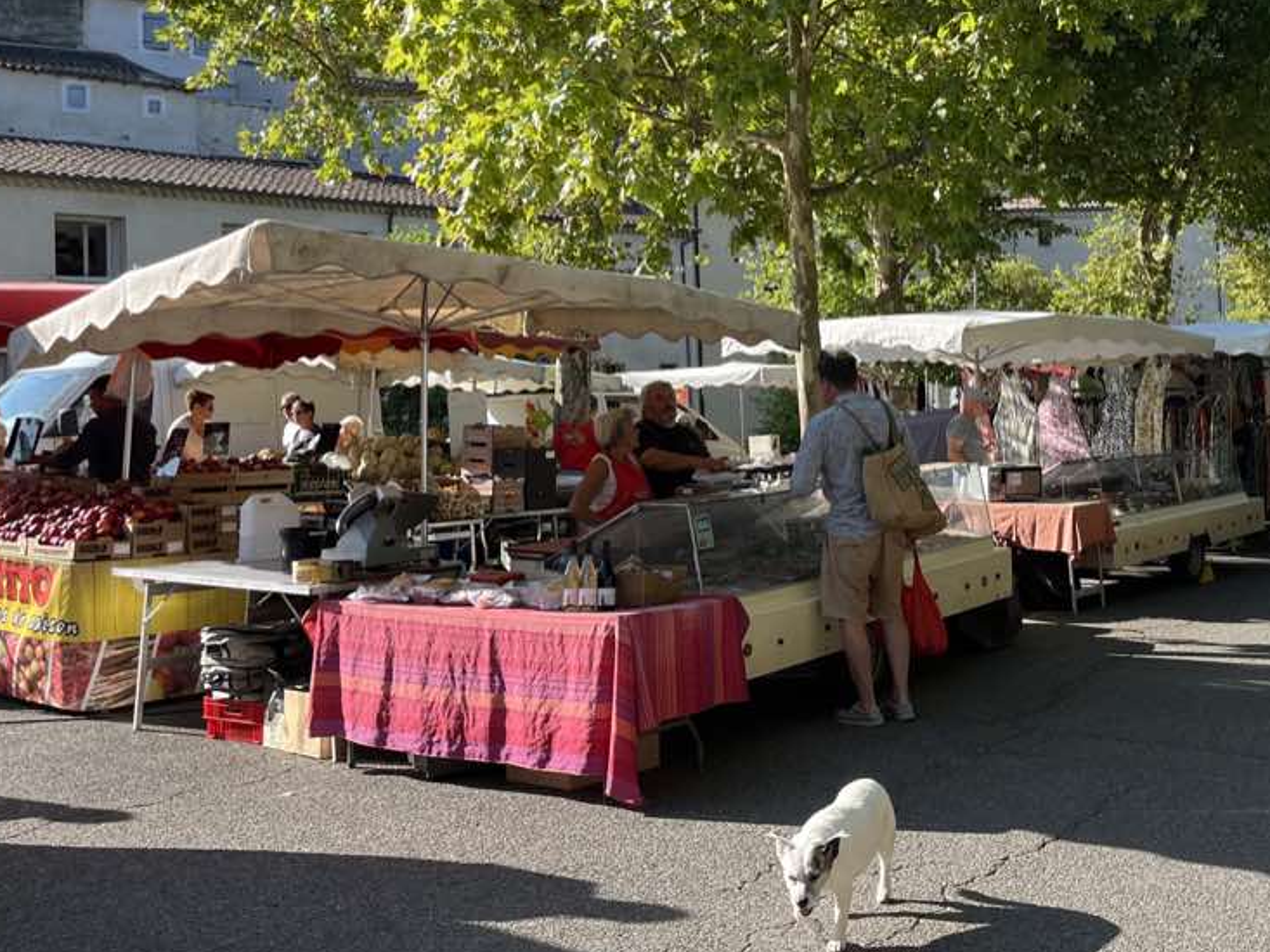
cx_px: 877
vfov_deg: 36.5
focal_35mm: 39
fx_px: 1431
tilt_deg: +1.1
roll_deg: -1.7
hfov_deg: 46.9
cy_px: 319
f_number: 1.6
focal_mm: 5.1
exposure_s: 1/816
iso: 50
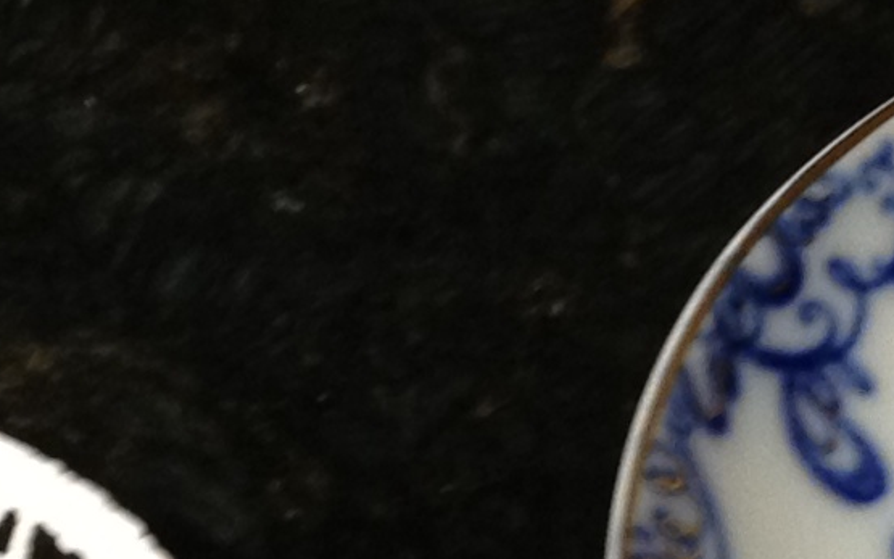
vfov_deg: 5.8
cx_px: 337
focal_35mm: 218
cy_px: 1215
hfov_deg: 9.6
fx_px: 5312
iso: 160
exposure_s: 1/20
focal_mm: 4.28
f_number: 2.4
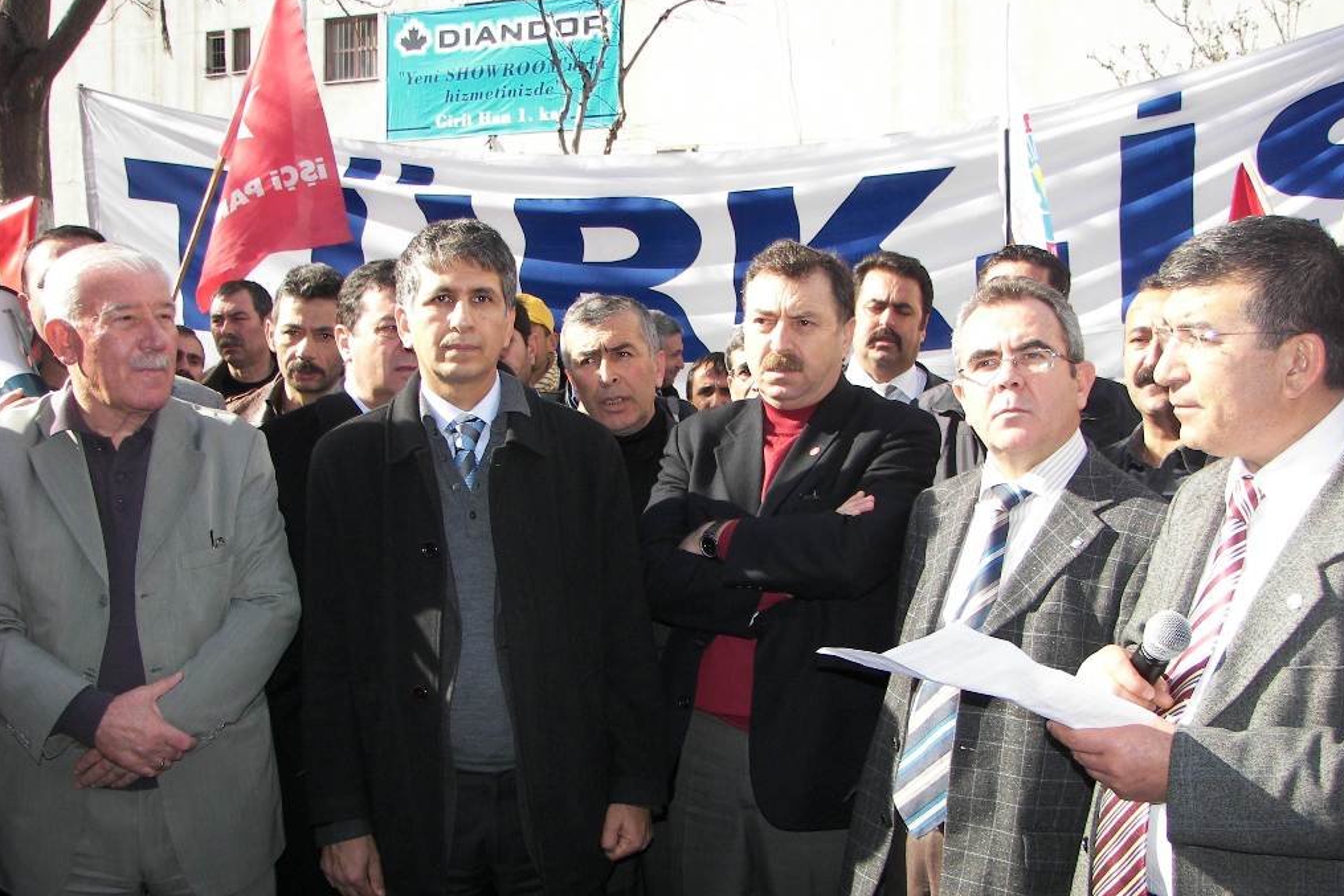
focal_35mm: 43
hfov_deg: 45.4
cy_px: 451
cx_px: 673
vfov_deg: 31.2
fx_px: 1605
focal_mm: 6.8
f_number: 2.8
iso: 64
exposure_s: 1/250
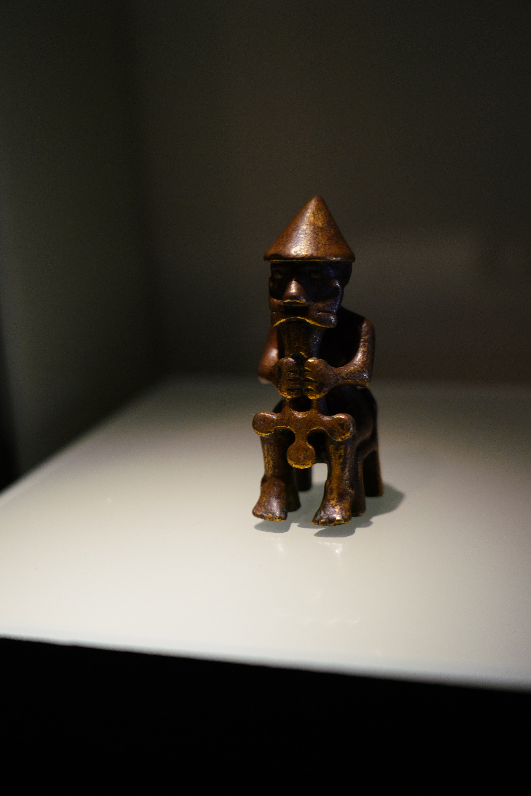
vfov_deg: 32.4
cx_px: 266
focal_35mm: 62
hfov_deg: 21.9
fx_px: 1371
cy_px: 398
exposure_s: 1/80
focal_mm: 62
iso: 1000
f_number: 4
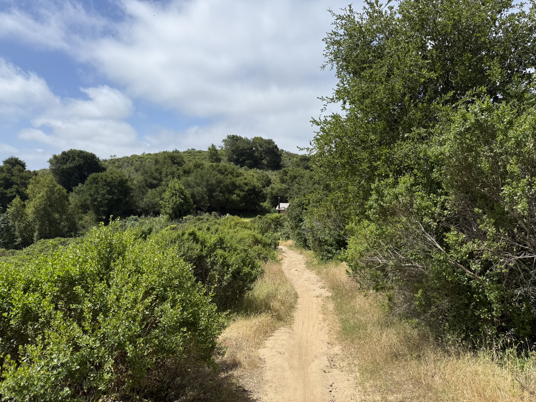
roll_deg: +0.1
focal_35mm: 24
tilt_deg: -2.6
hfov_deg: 71.6
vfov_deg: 56.8
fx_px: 372
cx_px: 268
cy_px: 201
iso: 80
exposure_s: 1/6173
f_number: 1.78
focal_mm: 6.76
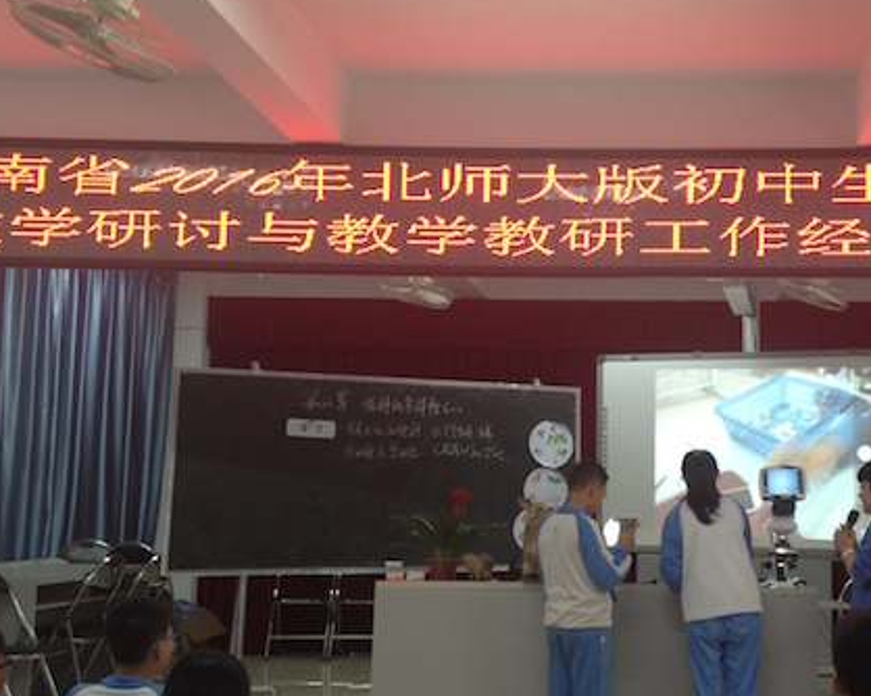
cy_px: 382
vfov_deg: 28.1
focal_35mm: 54
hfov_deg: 34.2
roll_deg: -1.2
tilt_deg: +5.5
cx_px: 636
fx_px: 1391
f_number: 2.4
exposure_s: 1/20
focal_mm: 4.12
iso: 64
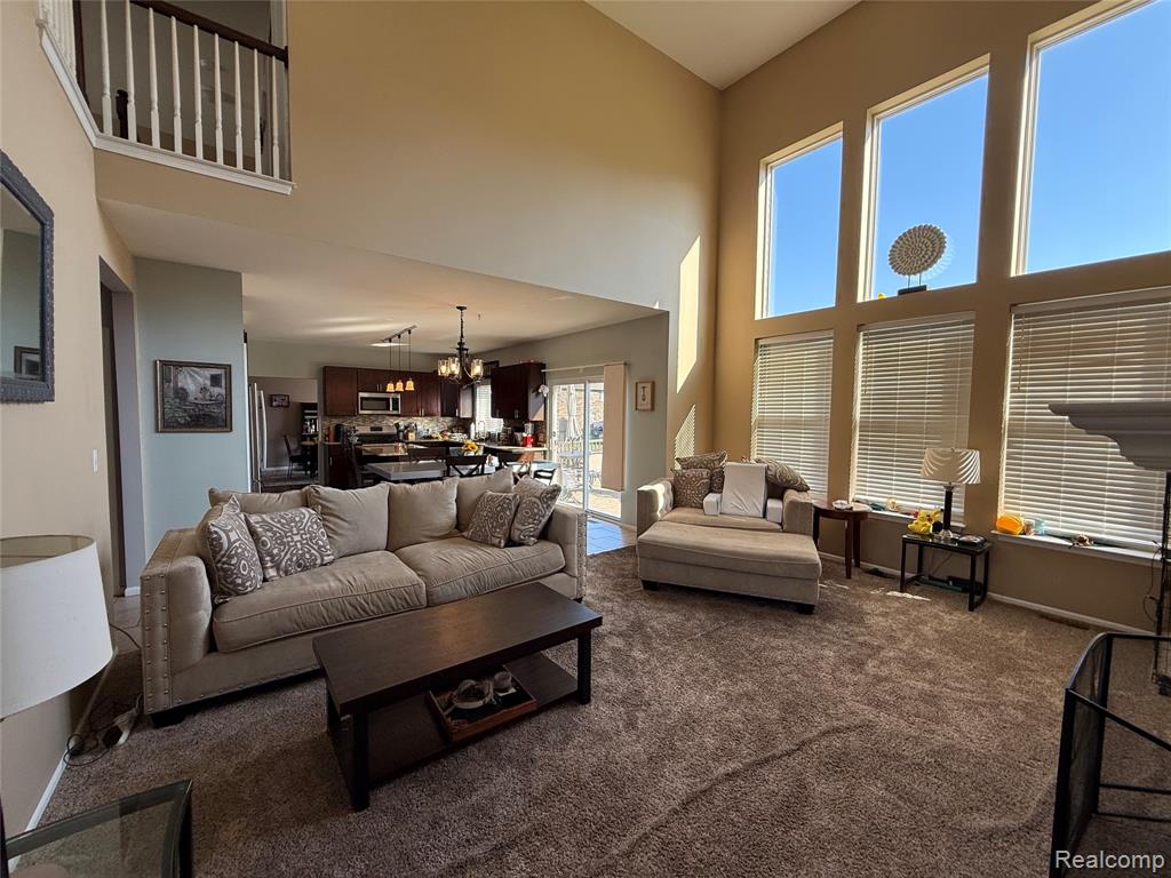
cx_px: 586
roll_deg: -0.7
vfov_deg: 85.7
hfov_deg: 102.1
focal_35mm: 14
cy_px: 439
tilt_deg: -1.2
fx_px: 474
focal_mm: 2.22
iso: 64
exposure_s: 1/156
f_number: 2.2
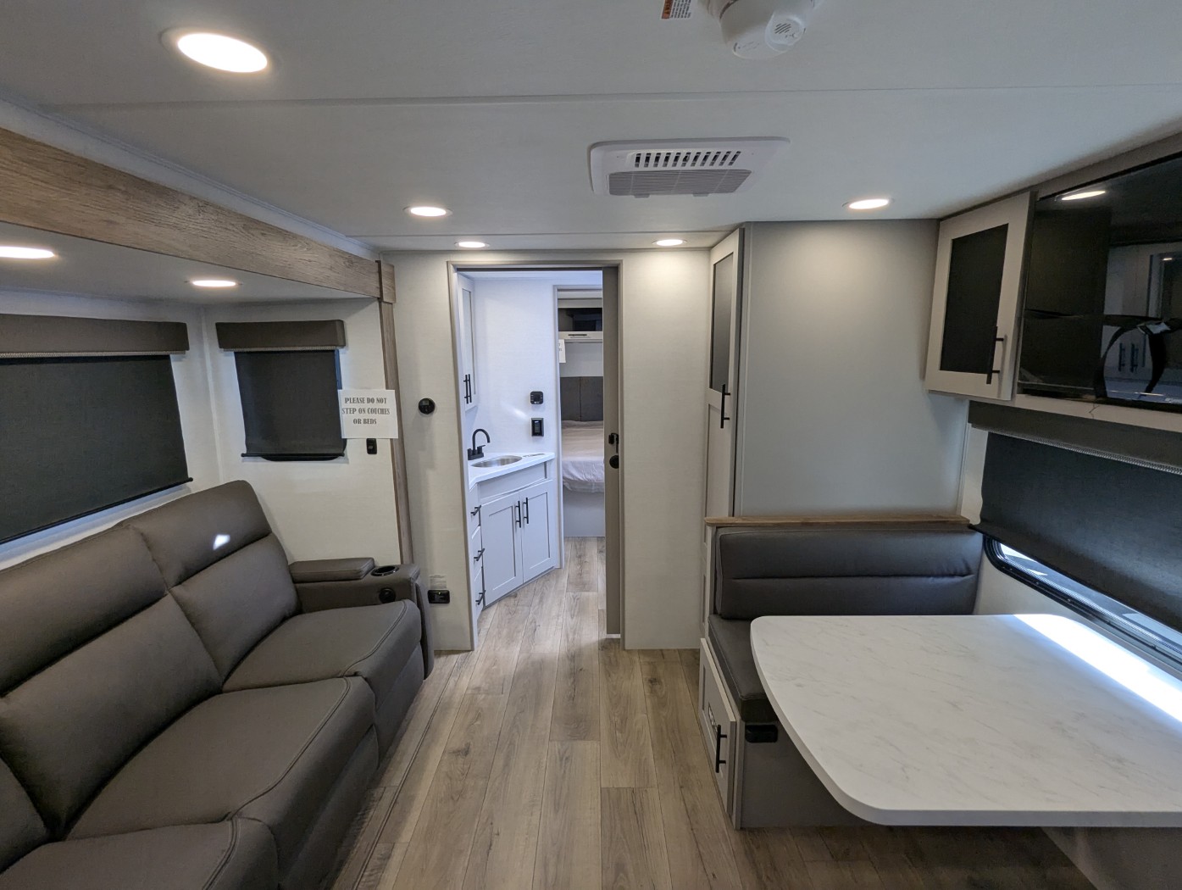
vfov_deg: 78.2
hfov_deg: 94.4
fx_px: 547
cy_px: 445
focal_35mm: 16
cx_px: 591
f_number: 2.2
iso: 151
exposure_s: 1/125
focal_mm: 2.35
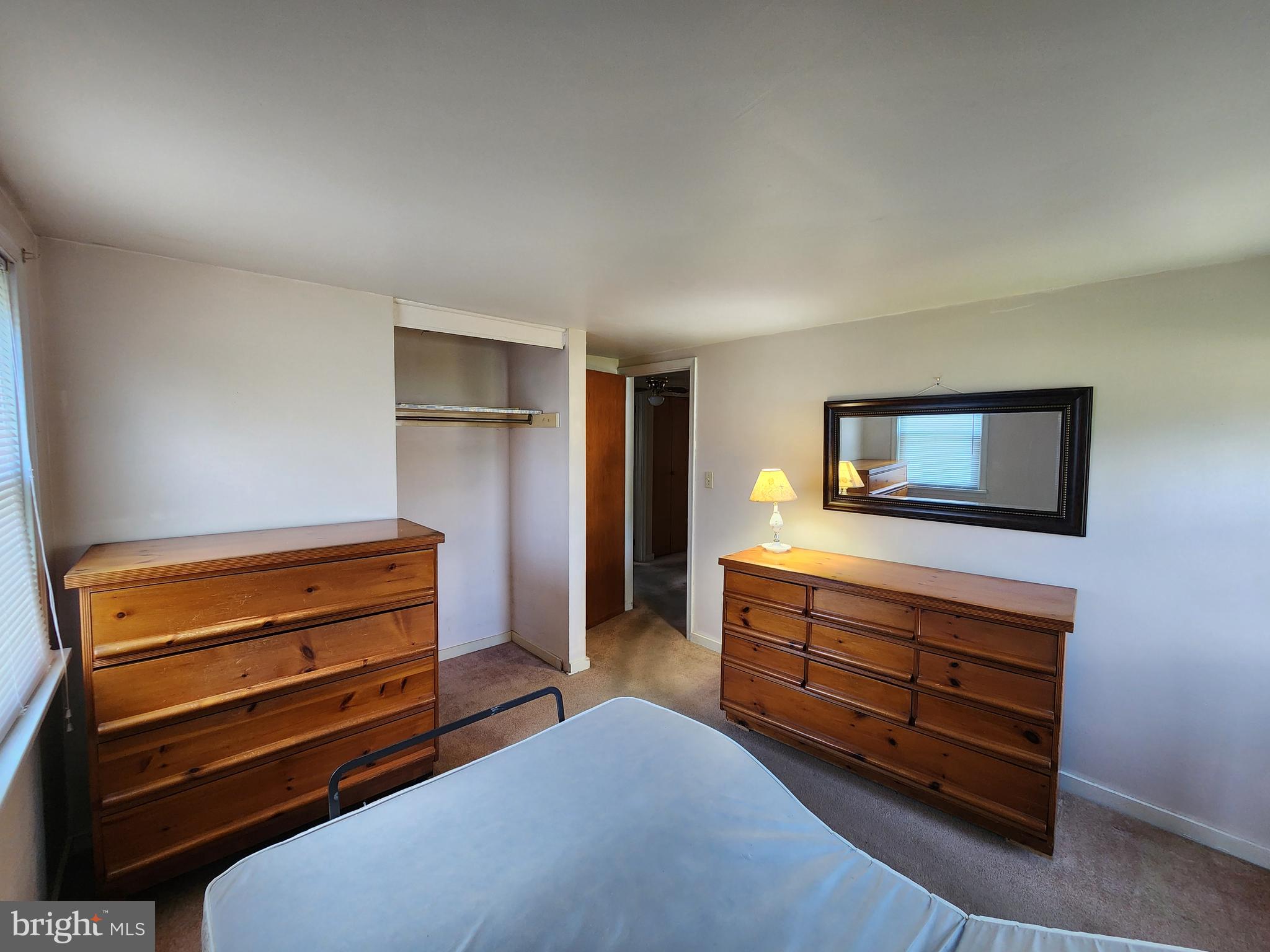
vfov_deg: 89.9
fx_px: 477
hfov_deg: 106.2
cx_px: 635
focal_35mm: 13
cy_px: 476
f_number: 2.2
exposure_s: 1/60
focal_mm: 2.2
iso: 200
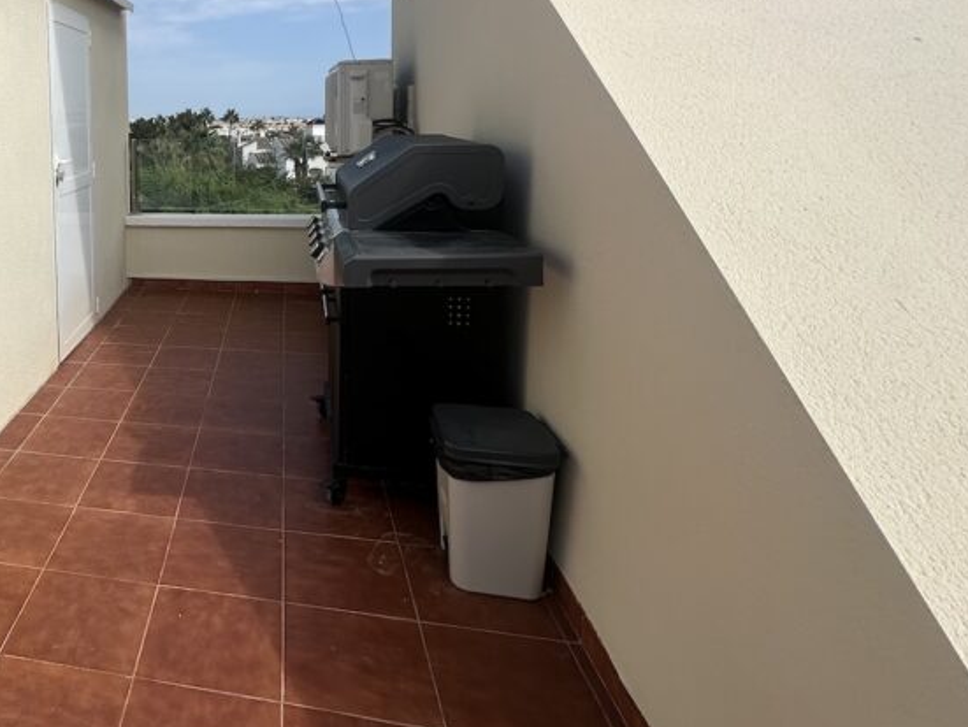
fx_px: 728
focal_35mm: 26
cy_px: 184
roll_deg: +1.0
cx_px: 105
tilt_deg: -5.4
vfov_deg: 51.0
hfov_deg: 58.1
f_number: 2.2
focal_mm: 2.22
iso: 50
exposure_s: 1/3040
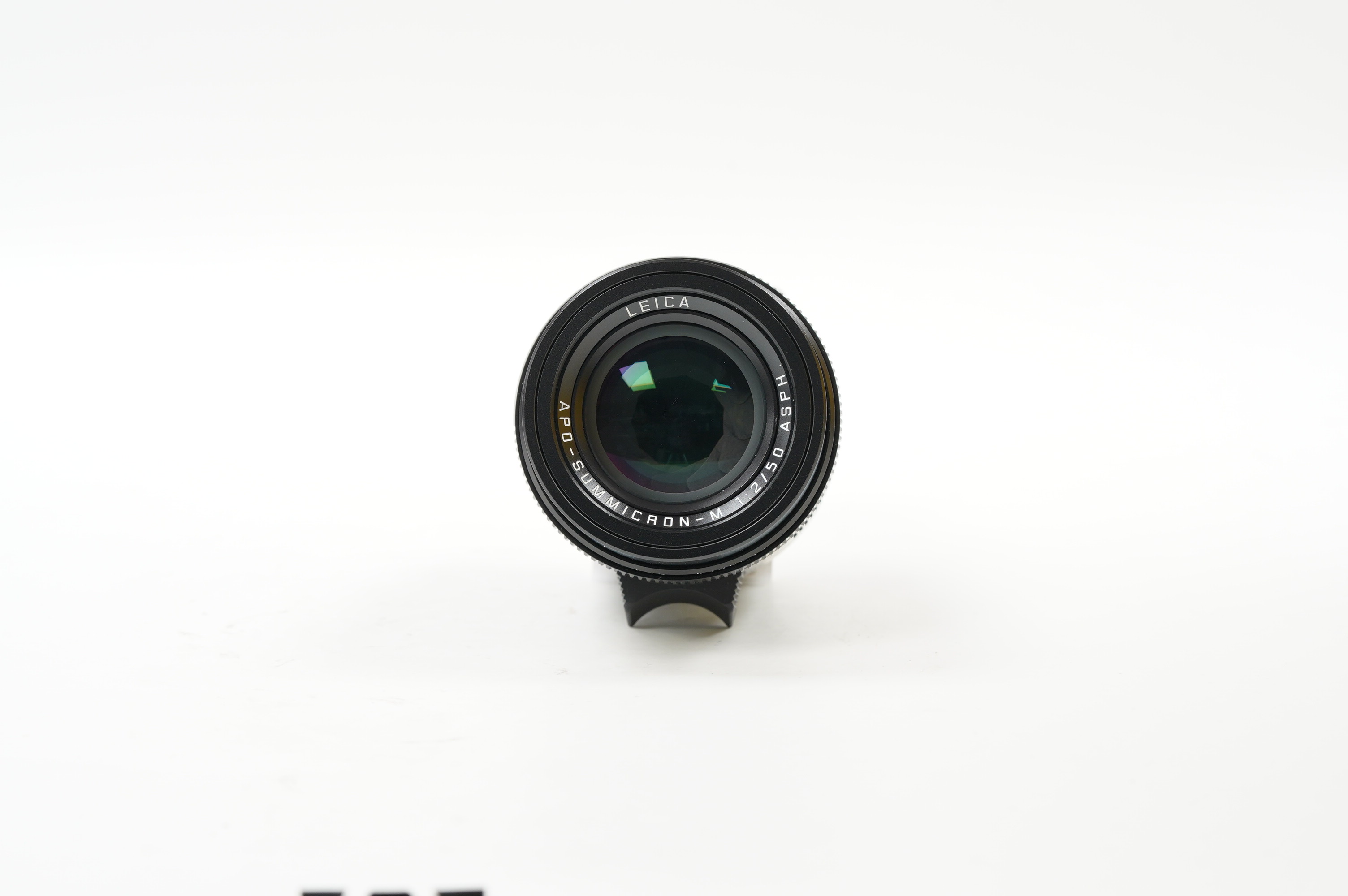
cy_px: 448
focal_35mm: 90
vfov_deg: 15.2
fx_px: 3367
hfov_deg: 22.6
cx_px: 674
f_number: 9
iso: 1000
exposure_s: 1/10
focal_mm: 90
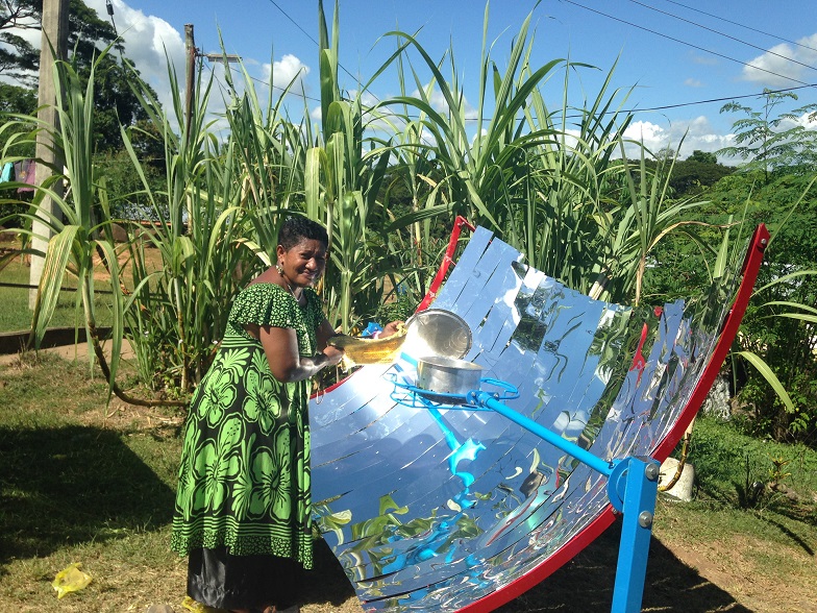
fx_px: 779
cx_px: 408
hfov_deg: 55.4
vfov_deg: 42.9
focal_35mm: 33
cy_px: 306
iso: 50
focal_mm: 4.12
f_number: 2.4
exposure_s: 1/1466
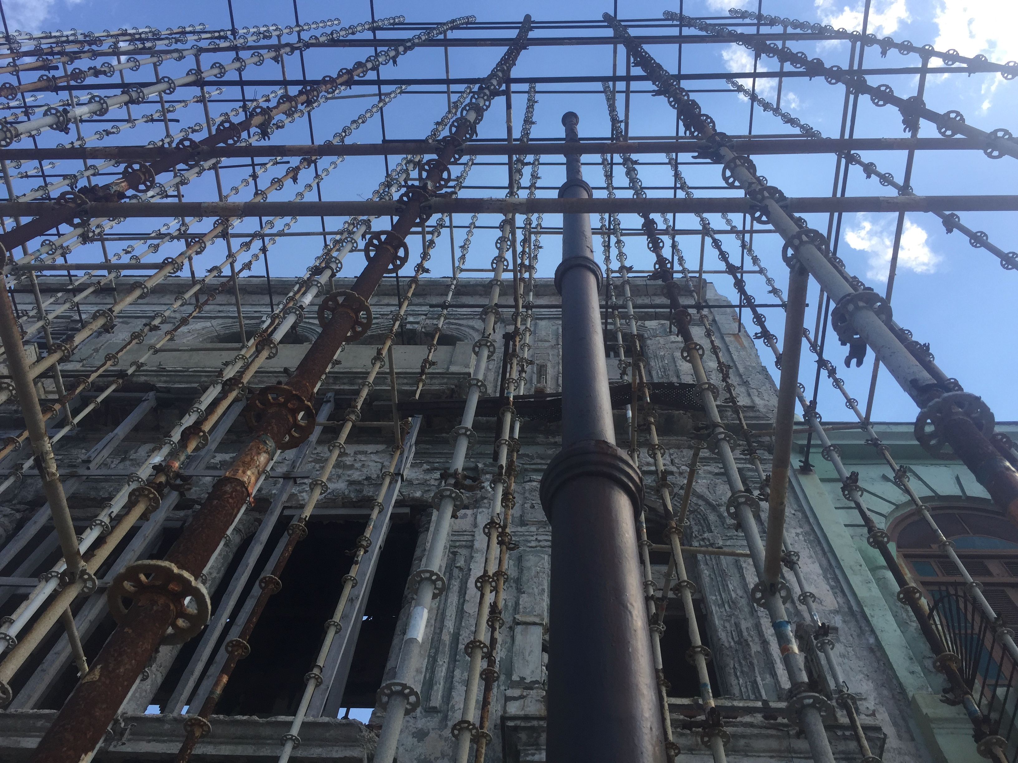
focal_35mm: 29
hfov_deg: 61.7
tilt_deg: +65.2
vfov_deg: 48.2
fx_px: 853
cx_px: 509
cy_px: 382
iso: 32
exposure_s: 1/1130
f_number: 2.2
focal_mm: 4.15
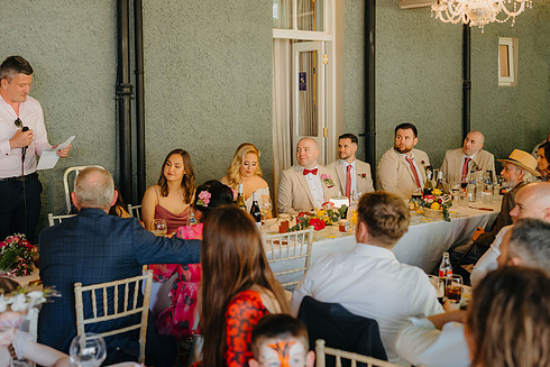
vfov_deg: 29.2
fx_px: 703
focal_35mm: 46
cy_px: 149
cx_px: 258
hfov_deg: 42.7
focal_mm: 35
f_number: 2.2
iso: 800
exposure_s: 1/200
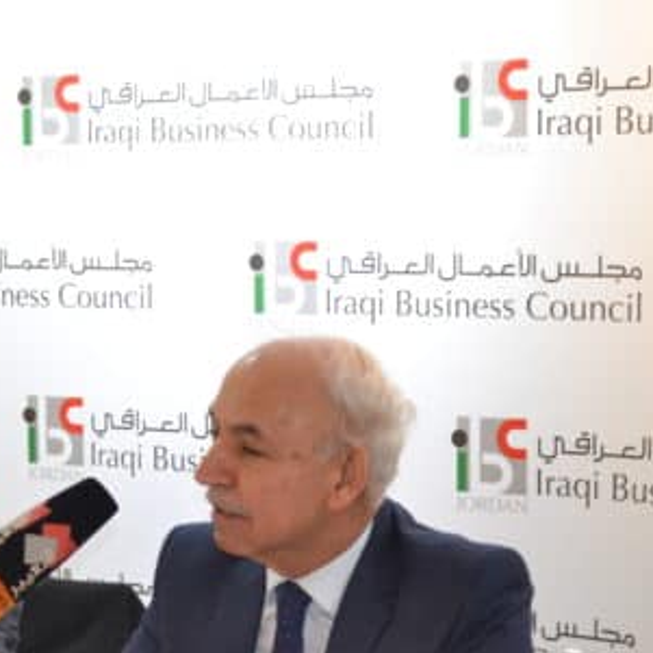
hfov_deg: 13.2
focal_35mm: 130
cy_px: 412
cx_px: -35
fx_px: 2774
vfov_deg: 13.4
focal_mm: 40
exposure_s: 1/25
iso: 800
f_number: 5.6
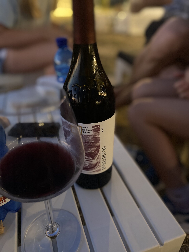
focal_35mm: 26
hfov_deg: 53.1
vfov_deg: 67.3
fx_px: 189
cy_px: 126
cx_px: 94
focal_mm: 4.25
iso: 800
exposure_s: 1/25
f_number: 1.8
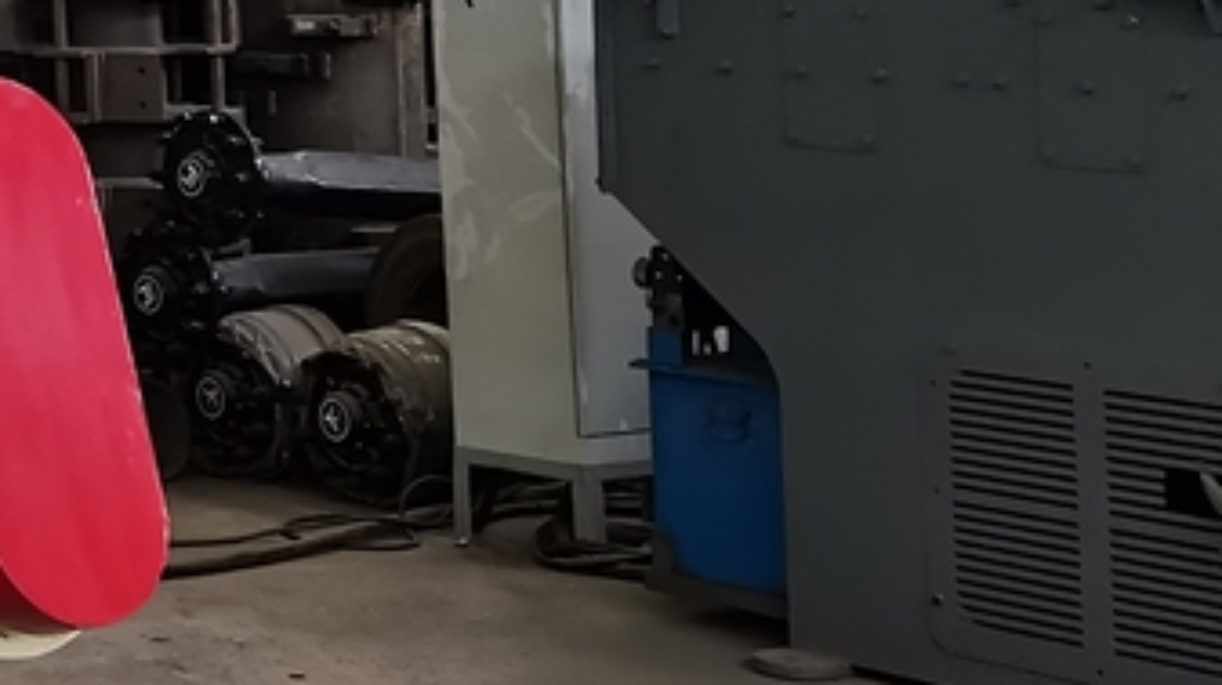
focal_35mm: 101
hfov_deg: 18.1
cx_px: -765
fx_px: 3270
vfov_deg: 11.5
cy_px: -308
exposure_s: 1/50
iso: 800
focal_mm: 5.58
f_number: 1.8
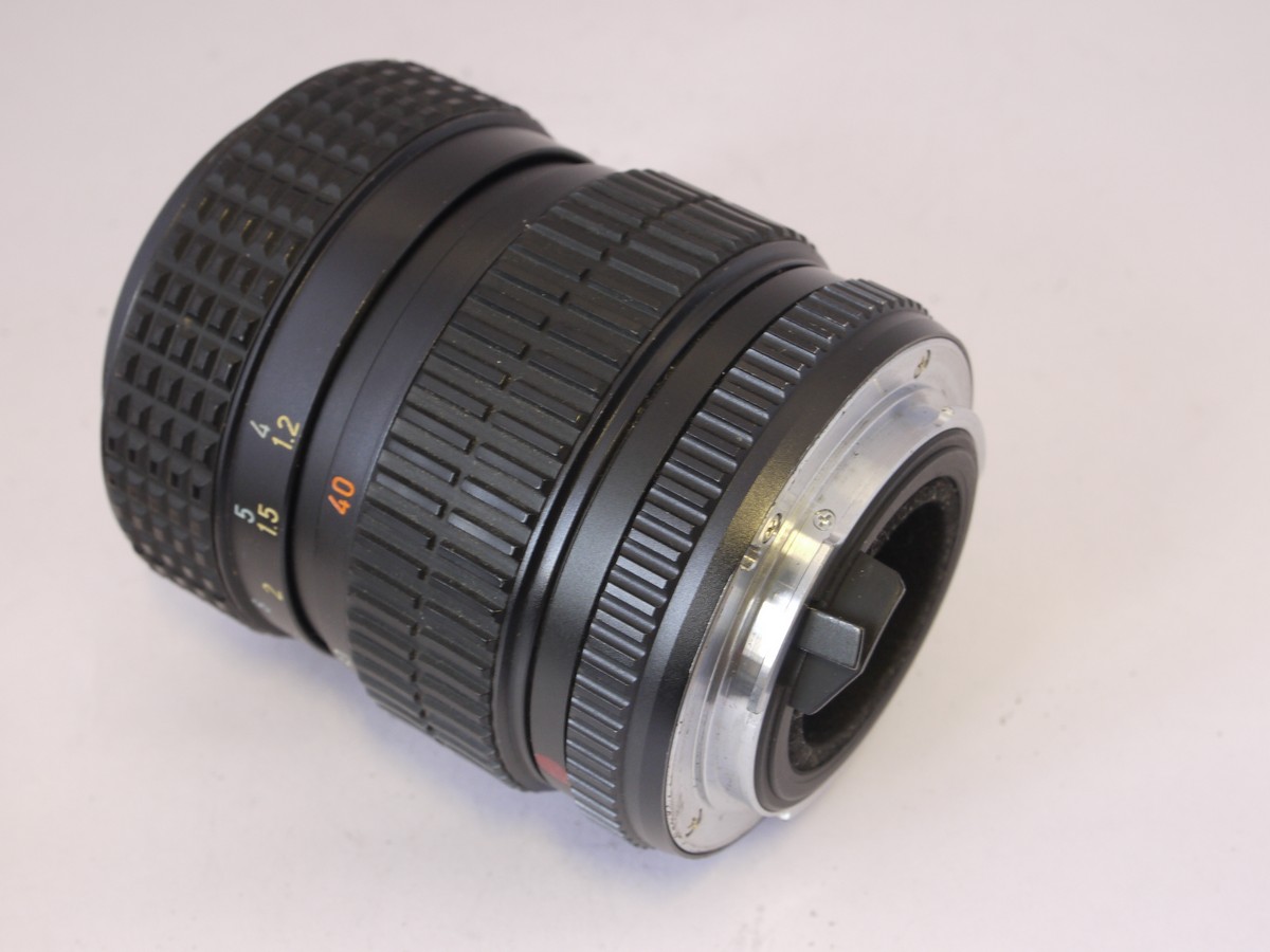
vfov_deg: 23.7
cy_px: 476
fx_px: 2275
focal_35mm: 62
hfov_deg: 31.2
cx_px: 635
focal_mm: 31
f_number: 10
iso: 400
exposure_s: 1/8
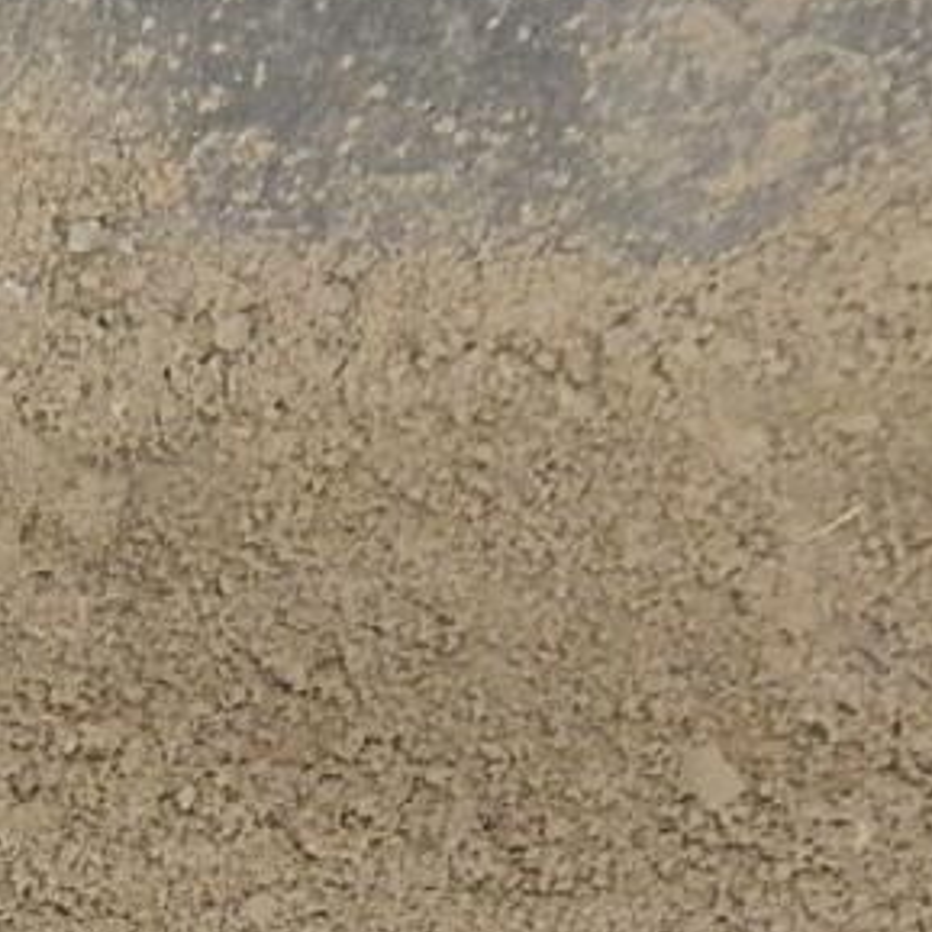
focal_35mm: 132
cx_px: -271
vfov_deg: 12.6
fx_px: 4021
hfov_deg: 12.8
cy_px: 1383
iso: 400
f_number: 3.9
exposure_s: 1/20
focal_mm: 5.5
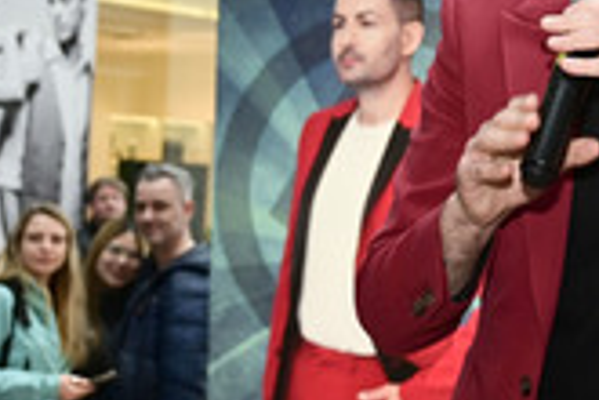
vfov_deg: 16.4
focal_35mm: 83
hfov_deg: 23.2
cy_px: 193
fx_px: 1387
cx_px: 623
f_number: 3.2
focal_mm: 30.5
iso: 640
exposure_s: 1/200
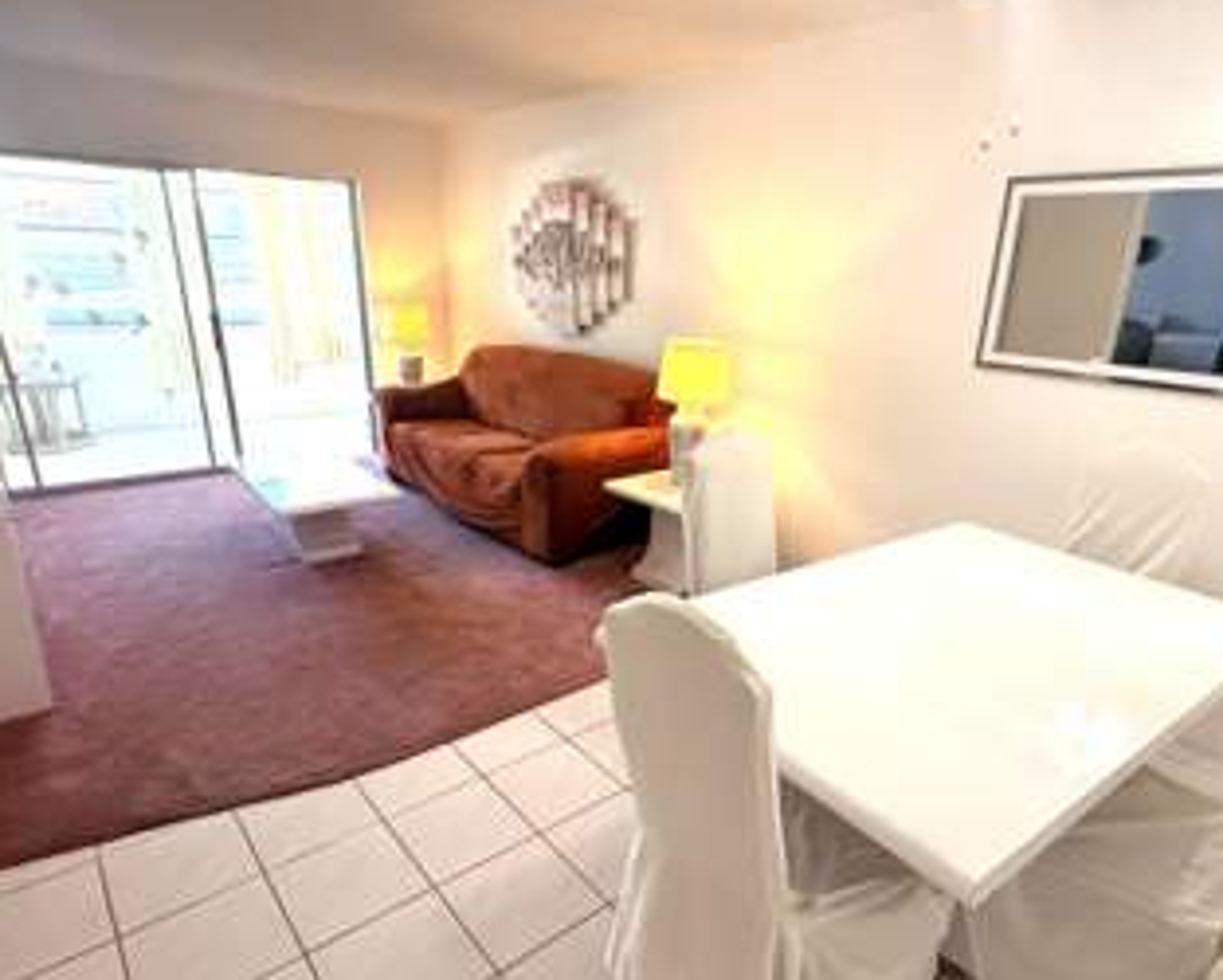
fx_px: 761
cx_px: 647
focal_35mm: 21
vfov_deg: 65.3
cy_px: 559
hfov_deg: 77.5
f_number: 2.2
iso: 200
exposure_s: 1/120
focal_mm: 2.22
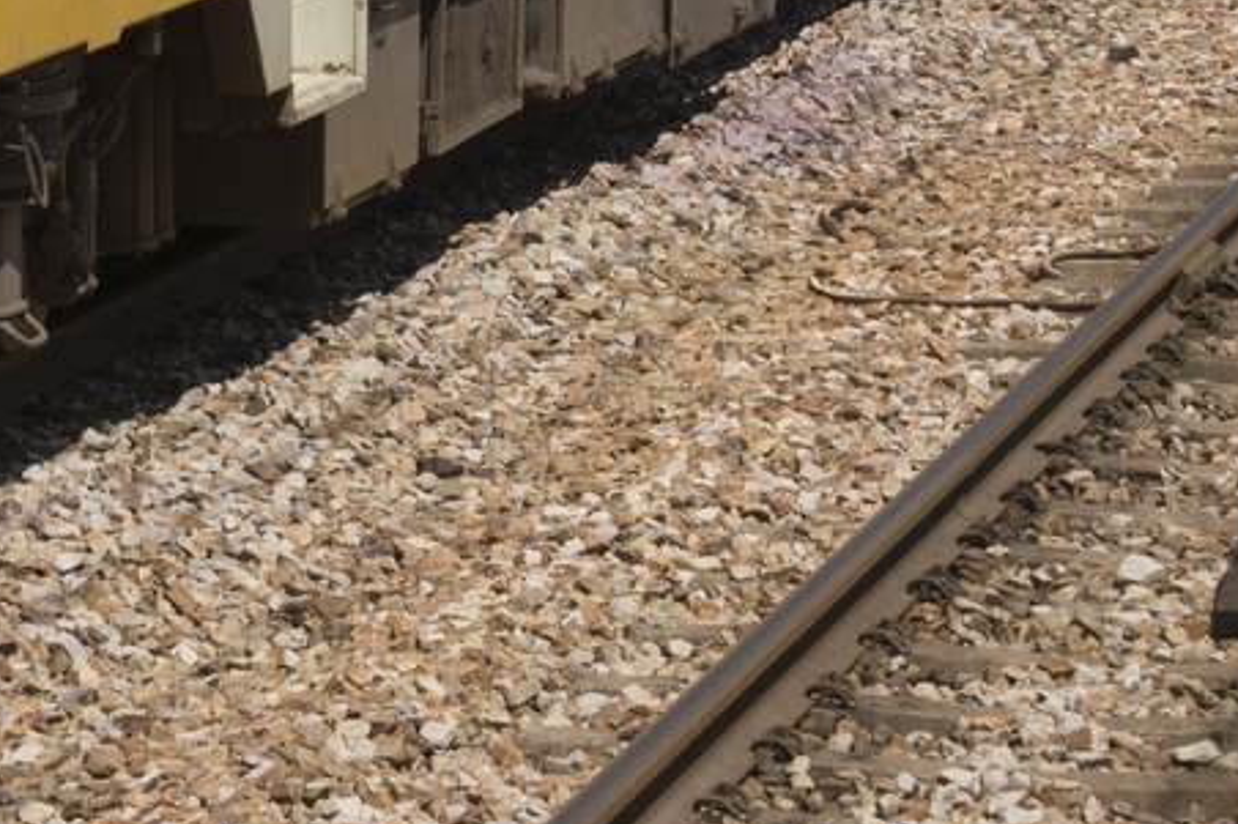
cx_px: -351
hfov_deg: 8.4
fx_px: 8319
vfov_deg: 5.6
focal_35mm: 242
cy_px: -449
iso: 100
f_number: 9
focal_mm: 38
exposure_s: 1/500
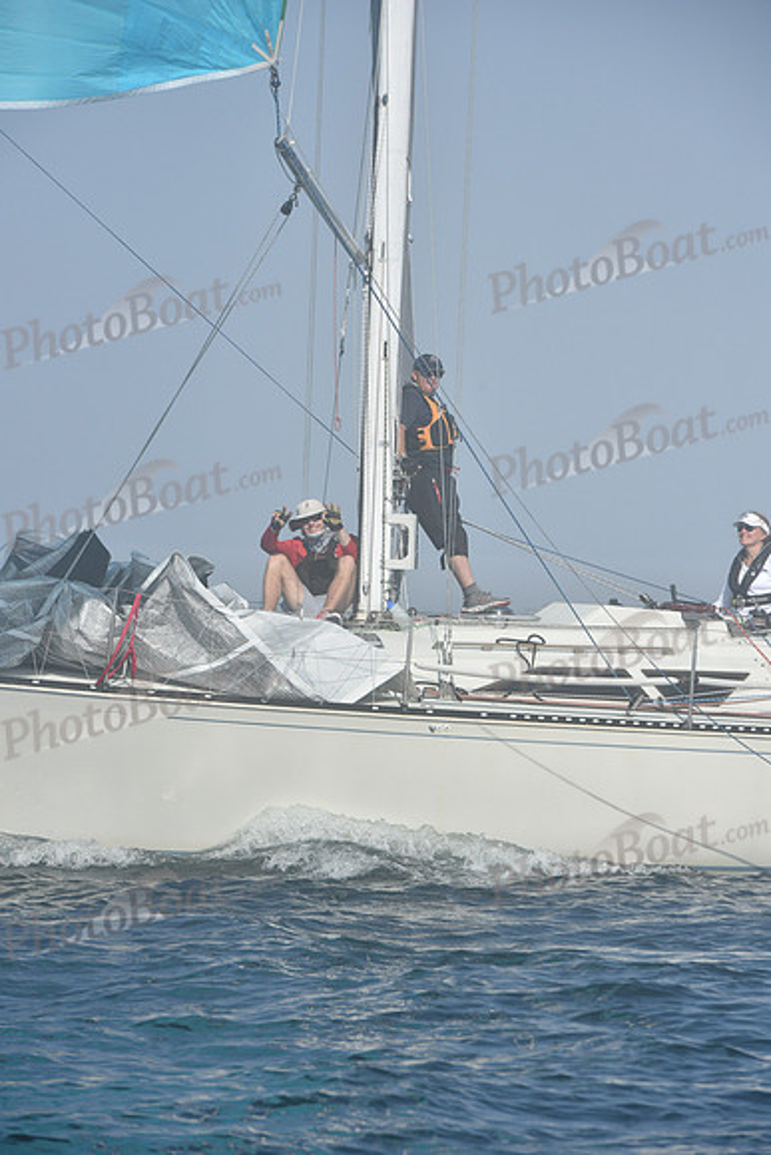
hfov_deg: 6.9
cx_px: 386
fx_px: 6421
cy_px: 578
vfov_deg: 10.3
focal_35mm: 200
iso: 320
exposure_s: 1/1250
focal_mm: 200
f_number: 10
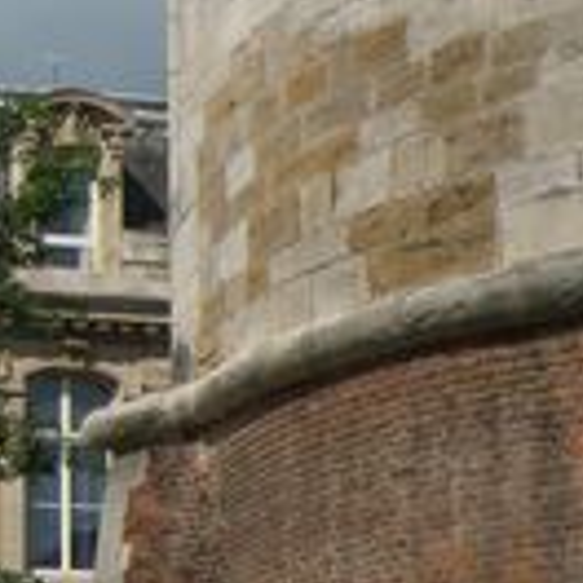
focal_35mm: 143
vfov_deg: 12.0
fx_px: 2725
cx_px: -517
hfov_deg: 11.2
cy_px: 665
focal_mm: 7.4
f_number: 6.3
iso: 64
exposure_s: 1/316
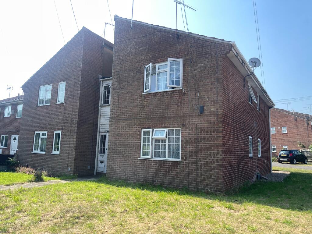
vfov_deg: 54.9
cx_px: 156
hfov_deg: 69.4
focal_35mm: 25
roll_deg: -2.5
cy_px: 117
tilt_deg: +7.7
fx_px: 225
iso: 32
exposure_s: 1/2203
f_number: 1.6
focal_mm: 5.1
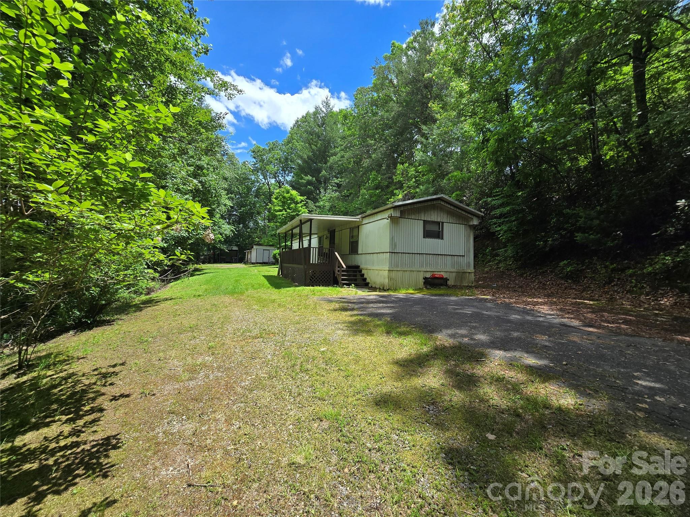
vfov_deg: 89.9
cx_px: 345
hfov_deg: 106.2
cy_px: 258
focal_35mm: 13
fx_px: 259
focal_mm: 2.2
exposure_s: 1/1176
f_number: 2.2
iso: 50
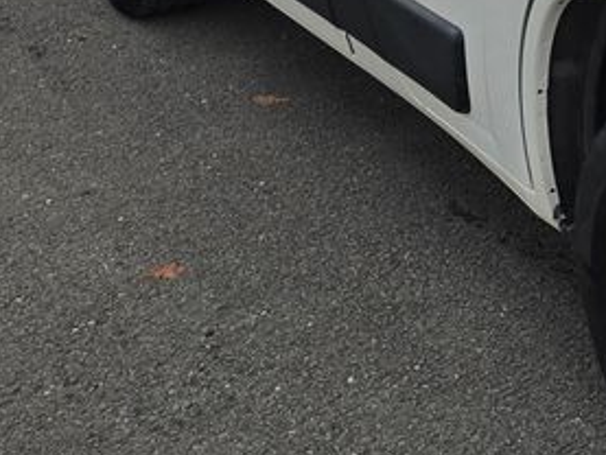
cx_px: 906
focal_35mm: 85
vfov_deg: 16.4
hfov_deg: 19.9
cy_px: -136
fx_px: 1489
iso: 32
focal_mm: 6.3
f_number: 1.7
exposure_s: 1/180
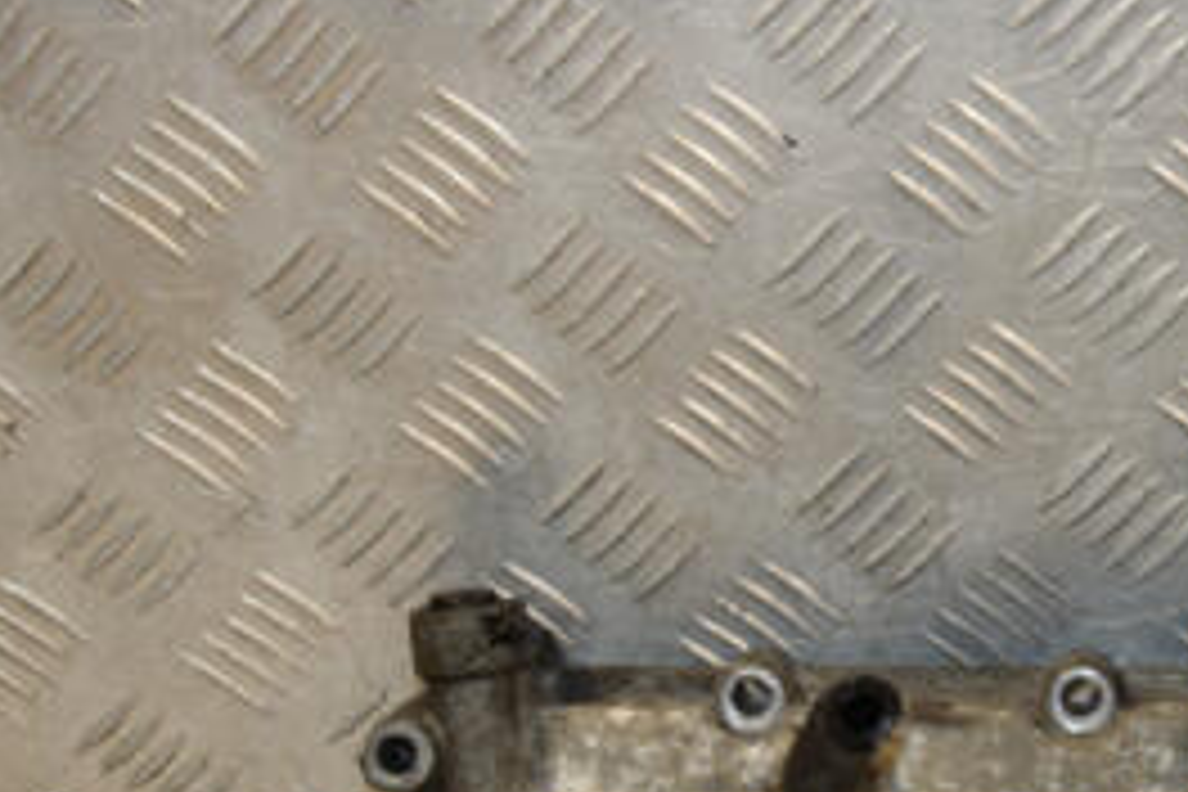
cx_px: 1233
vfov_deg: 11.5
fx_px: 3931
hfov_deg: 16.8
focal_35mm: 119
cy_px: 531
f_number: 5.6
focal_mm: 35
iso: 800
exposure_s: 1/200
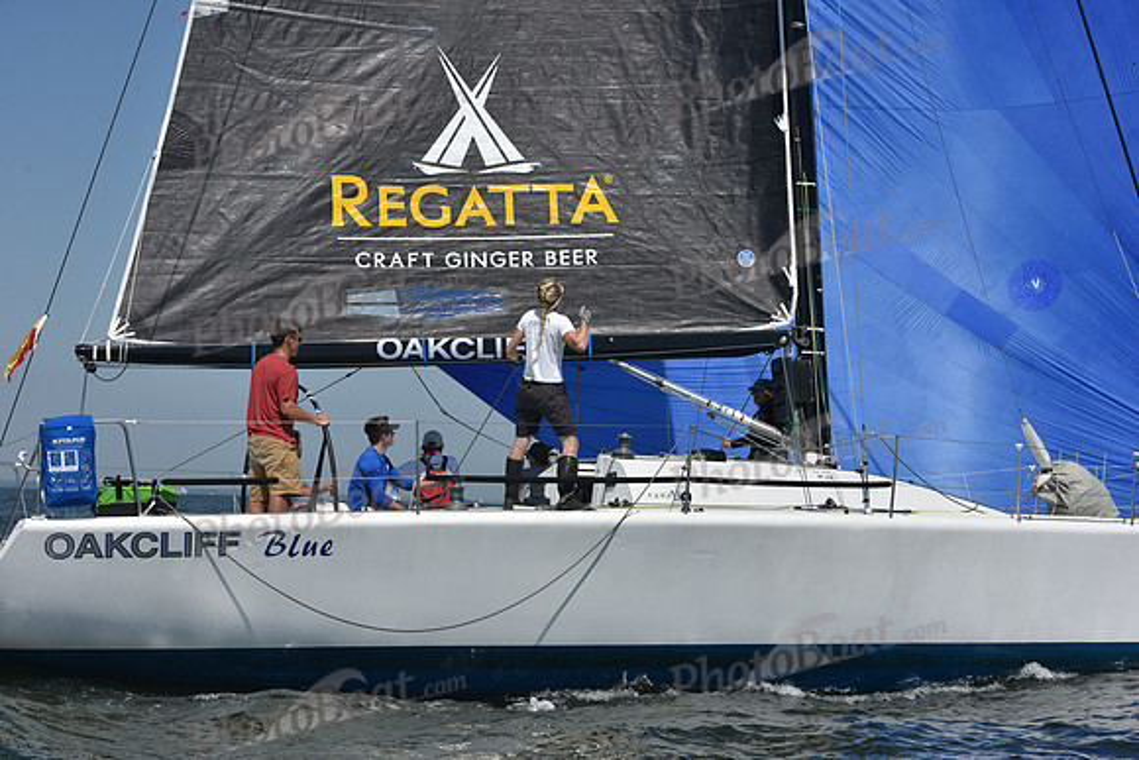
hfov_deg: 28.8
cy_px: 380
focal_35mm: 70
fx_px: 2215
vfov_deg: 19.5
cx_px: 570
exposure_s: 1/1250
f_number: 10
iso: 250
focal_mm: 70
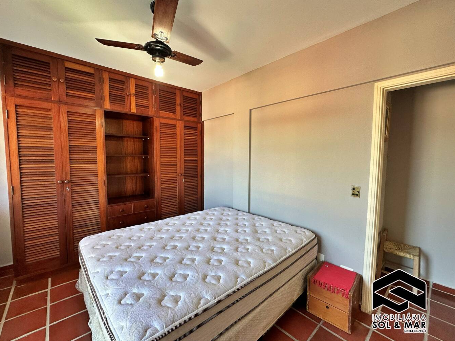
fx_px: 197
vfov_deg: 81.7
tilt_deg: -3.8
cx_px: 220
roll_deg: -0.5
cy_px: 171
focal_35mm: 15
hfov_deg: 98.1
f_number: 2.2
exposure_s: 1/120
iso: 125
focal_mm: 2.22
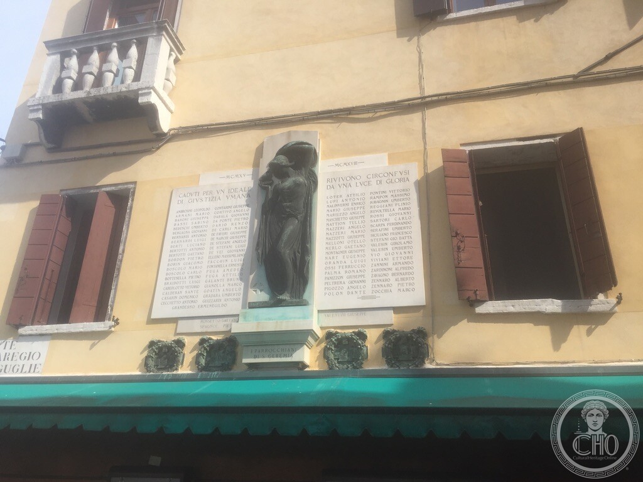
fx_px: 539
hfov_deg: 61.7
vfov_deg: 48.2
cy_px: 241
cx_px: 322
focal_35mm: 29
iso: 32
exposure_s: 1/1364
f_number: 2.2
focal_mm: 4.15
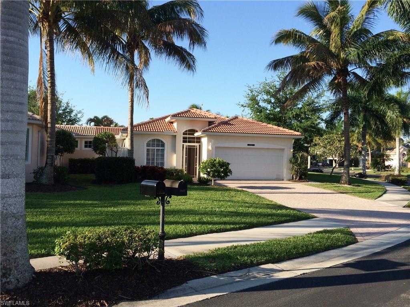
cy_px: 154
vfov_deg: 46.8
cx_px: 205
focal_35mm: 30
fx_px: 355
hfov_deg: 60.0
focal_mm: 4.12
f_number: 2.2
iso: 32
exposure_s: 1/1282
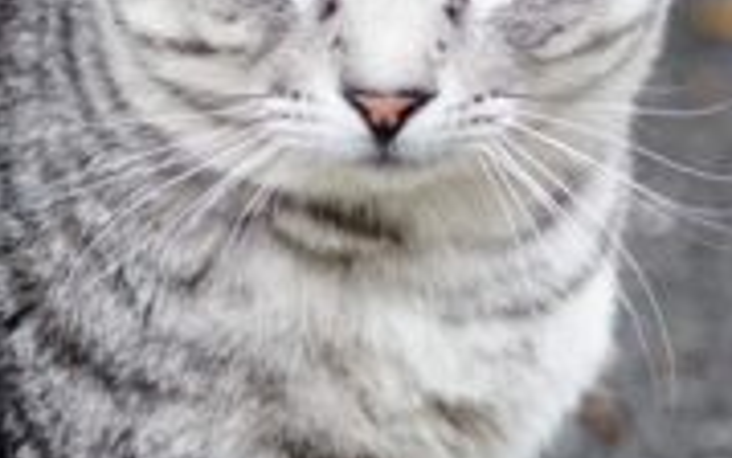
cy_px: 403
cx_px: 82
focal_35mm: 273
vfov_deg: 4.8
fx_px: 5448
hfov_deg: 7.7
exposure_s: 1/400
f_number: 4
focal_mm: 75
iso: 1600
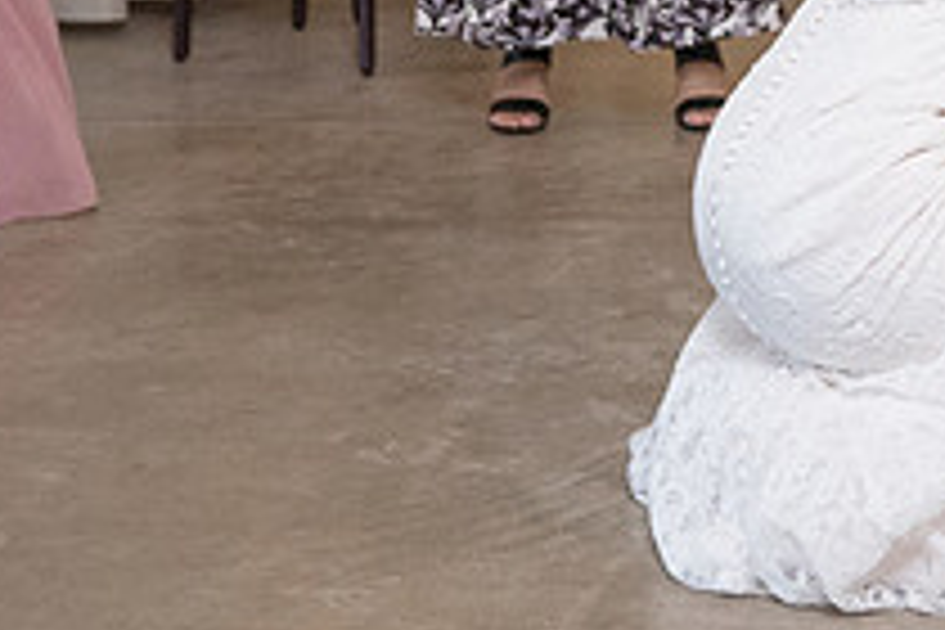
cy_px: -515
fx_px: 3176
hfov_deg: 16.0
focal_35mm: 121
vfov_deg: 10.6
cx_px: 1233
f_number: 4
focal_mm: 29
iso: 2000
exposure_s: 1/250
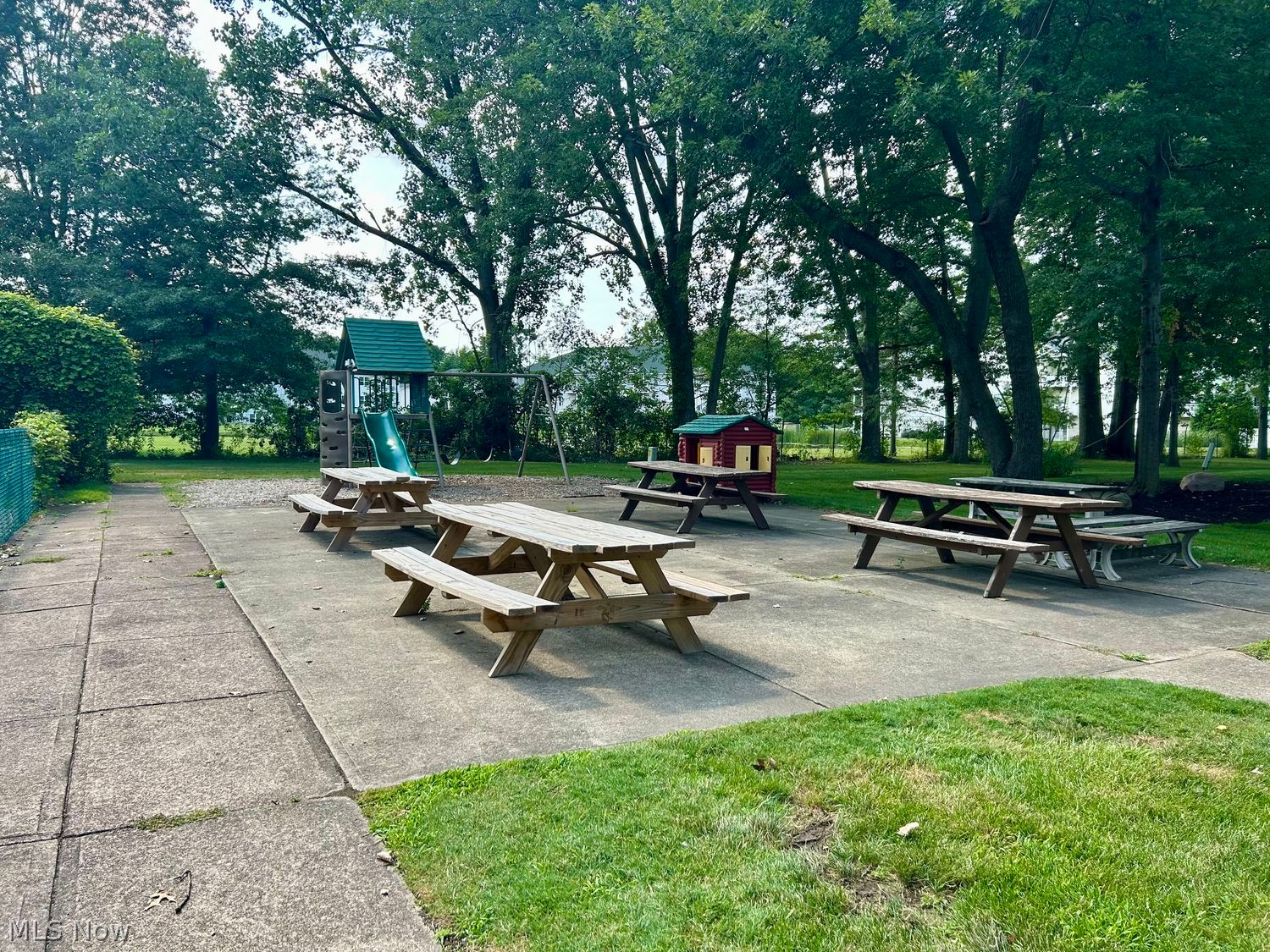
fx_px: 954
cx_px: 635
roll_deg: +0.1
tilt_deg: -3.1
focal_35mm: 26
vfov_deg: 53.1
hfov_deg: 67.3
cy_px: 476
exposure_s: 1/873
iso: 50
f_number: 1.5
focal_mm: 5.7
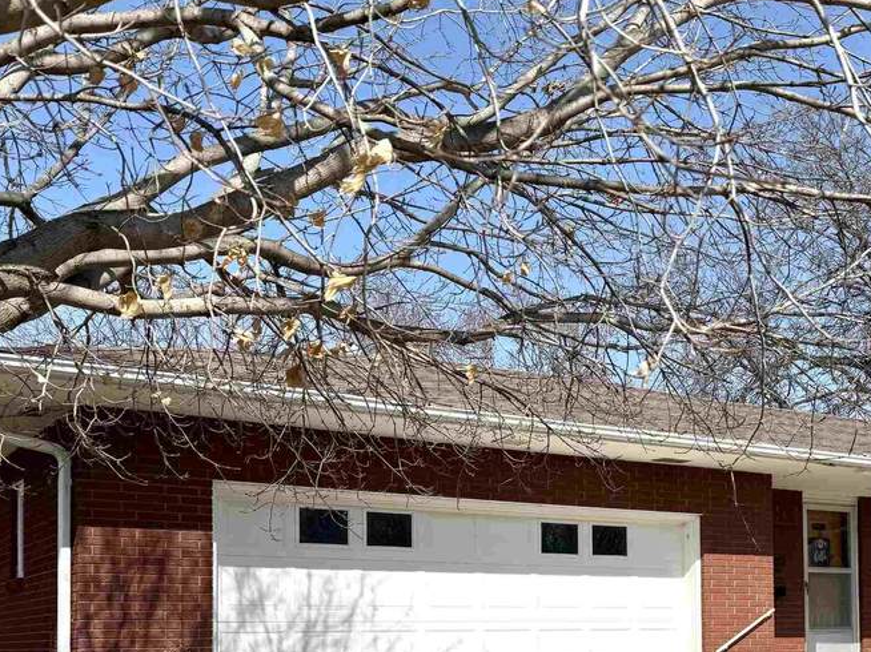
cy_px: 596
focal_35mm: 47
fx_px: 1182
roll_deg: +0.2
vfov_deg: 29.5
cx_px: 606
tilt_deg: +2.3
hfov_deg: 39.8
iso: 80
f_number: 1.78
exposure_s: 1/5714
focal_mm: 6.76
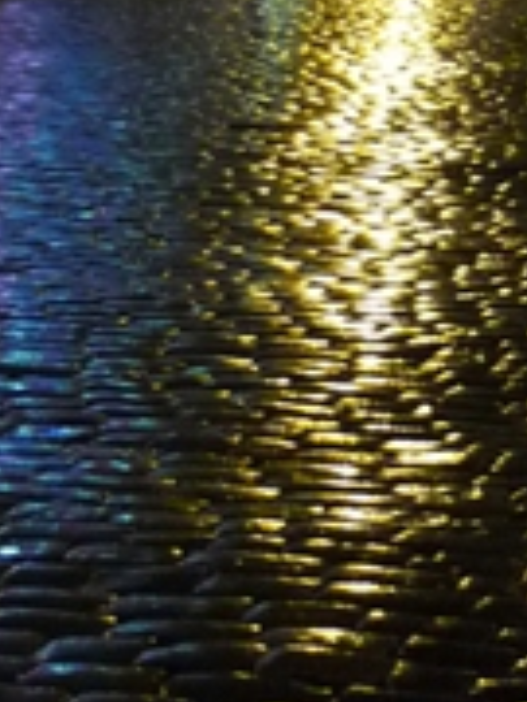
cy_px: -281
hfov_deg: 10.0
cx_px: 894
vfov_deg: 13.4
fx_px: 2862
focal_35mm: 141
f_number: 2.8
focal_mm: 5.5
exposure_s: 1/8
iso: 400
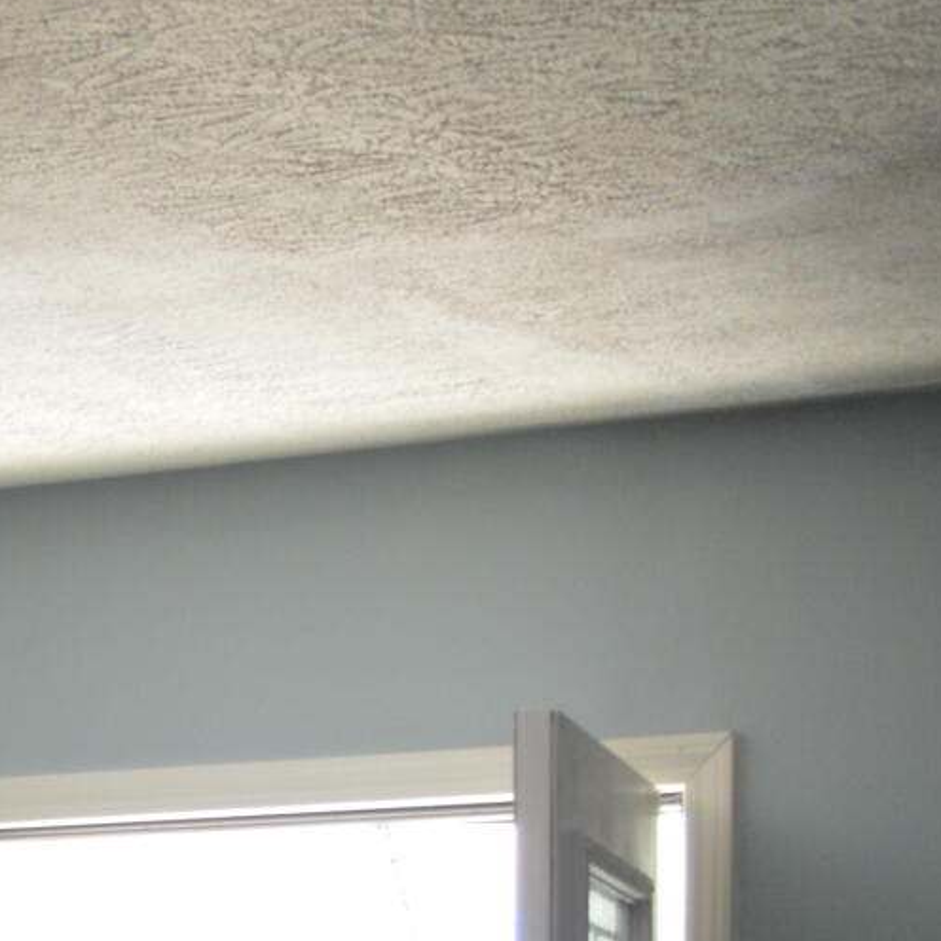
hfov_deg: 10.2
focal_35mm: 154
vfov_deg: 10.8
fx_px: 4736
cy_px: 1527
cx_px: -1119
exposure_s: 1/40
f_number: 3.8
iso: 400
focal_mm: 20
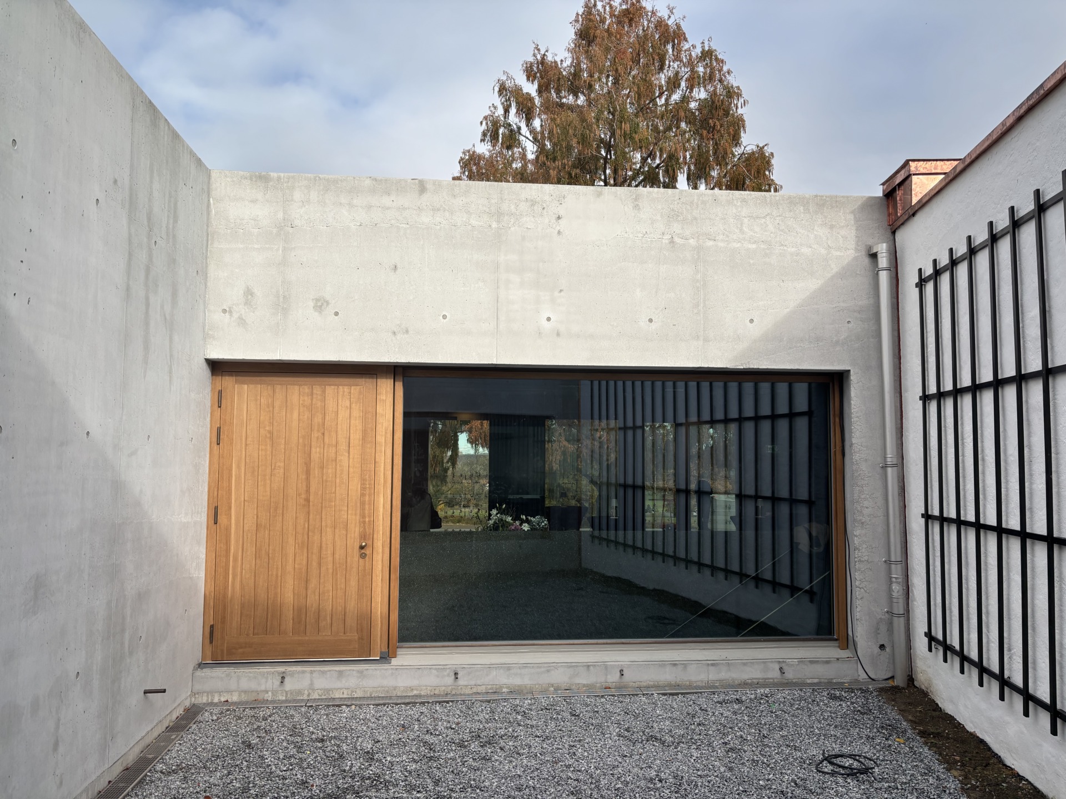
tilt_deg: +3.5
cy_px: 400
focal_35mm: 26
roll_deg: -0.2
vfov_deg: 53.1
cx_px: 533
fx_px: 801
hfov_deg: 67.3
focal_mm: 5.96
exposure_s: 1/1567
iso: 50
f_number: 1.6
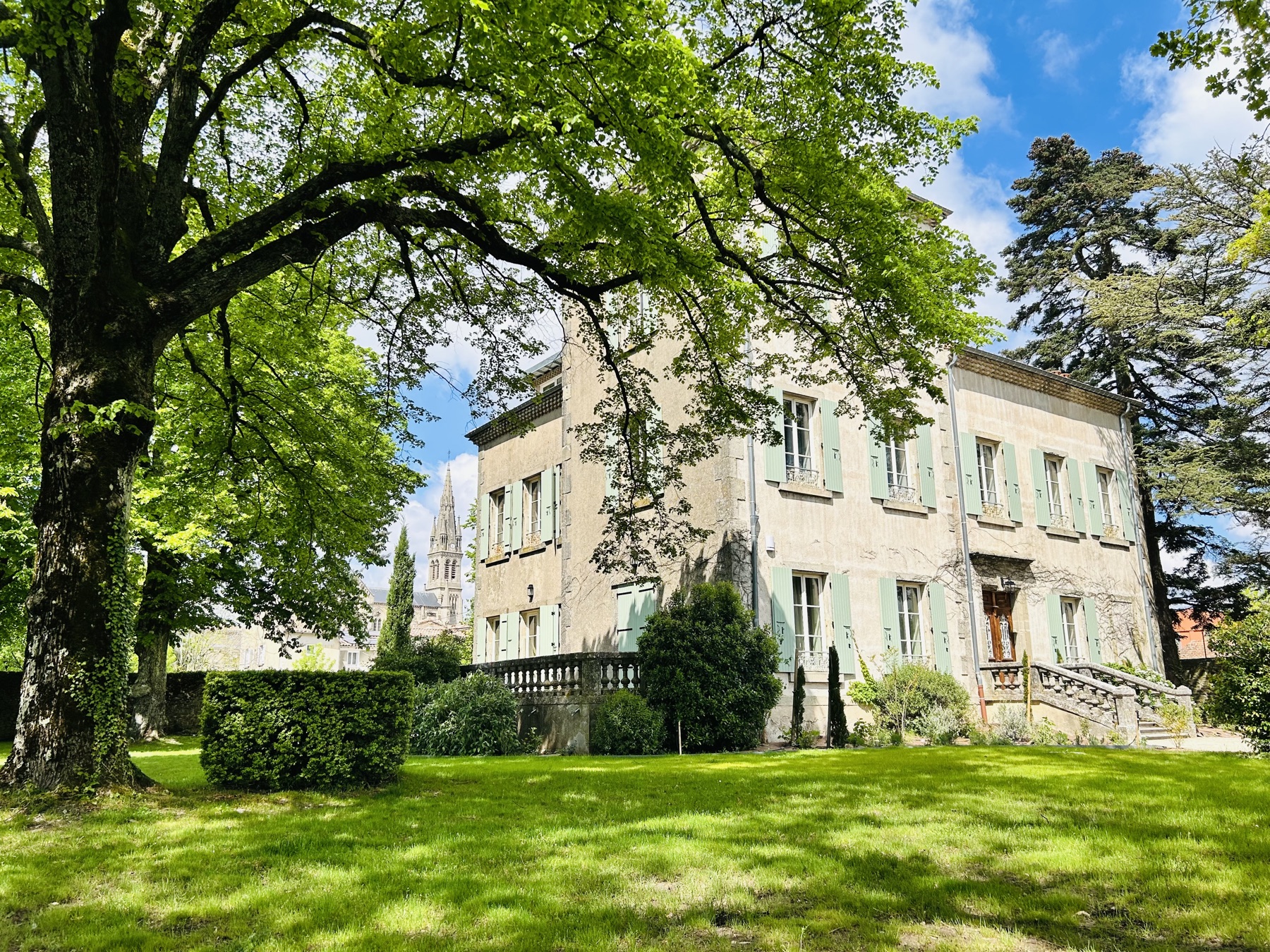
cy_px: 476
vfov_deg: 53.1
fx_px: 954
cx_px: 635
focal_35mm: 26
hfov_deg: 67.3
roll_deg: +0.7
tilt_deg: +11.8
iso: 50
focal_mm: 5.7
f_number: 1.5
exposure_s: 1/3165
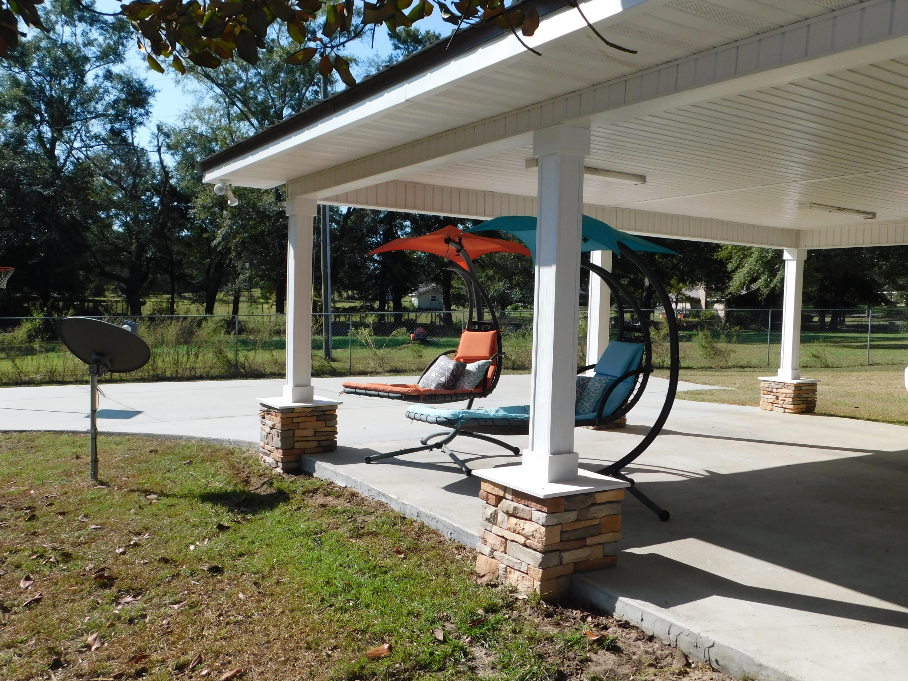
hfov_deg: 60.0
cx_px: 454
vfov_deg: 46.8
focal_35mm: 30
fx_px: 787
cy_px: 340
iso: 125
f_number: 3.2
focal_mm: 5.3
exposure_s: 1/1250
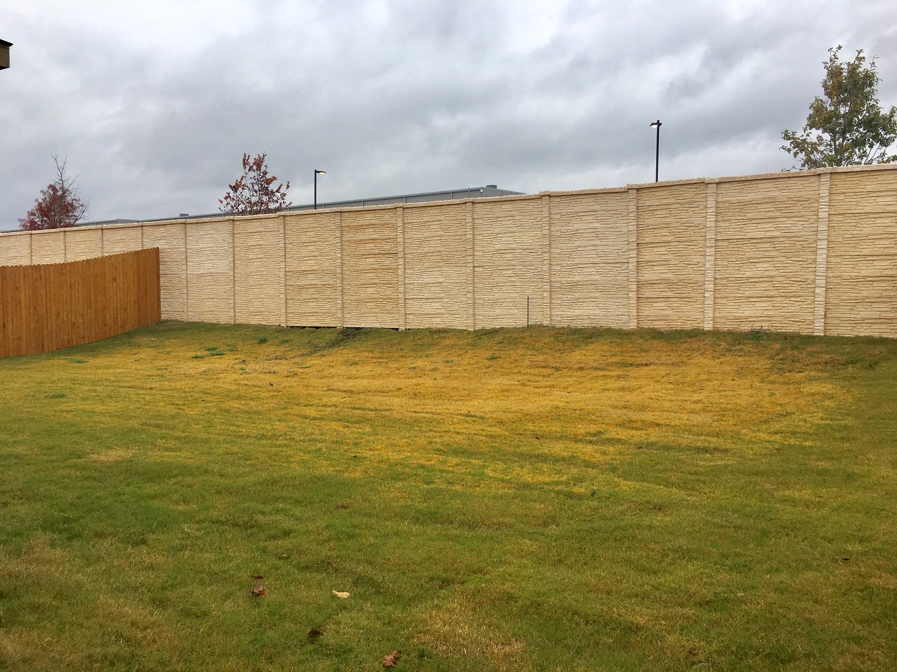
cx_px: 448
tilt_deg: -2.8
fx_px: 751
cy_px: 336
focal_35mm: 29
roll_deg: +0.4
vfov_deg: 48.2
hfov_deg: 61.7
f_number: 2.2
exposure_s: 1/1326
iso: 25
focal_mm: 4.15
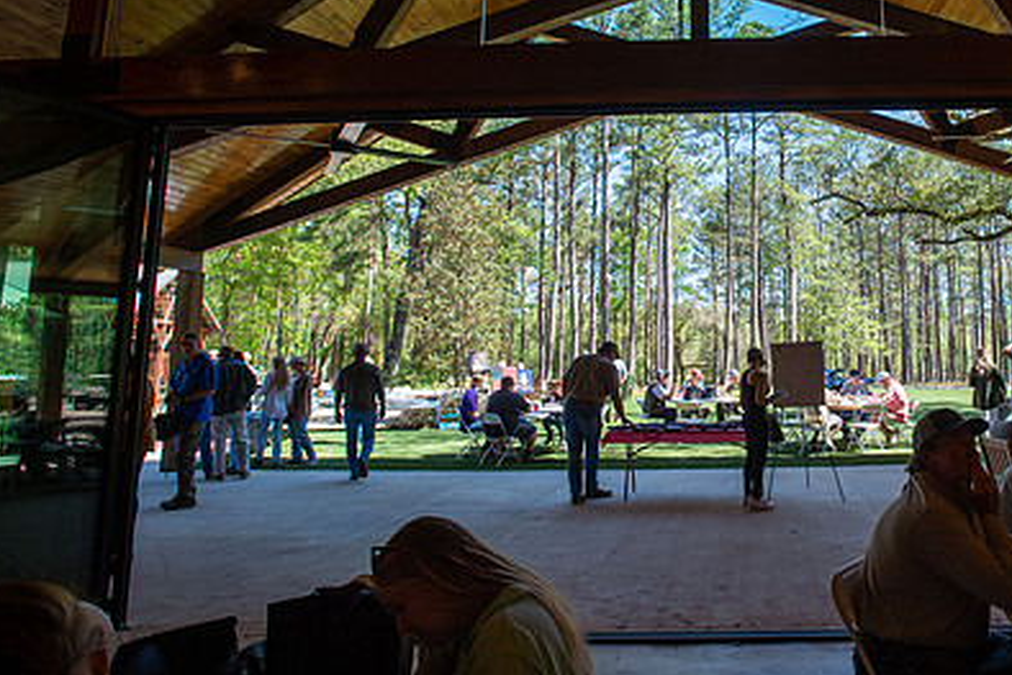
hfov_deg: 68.1
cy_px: 249
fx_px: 703
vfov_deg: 50.8
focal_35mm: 25
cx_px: 724
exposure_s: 1/125
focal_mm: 17
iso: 110
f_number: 5.6
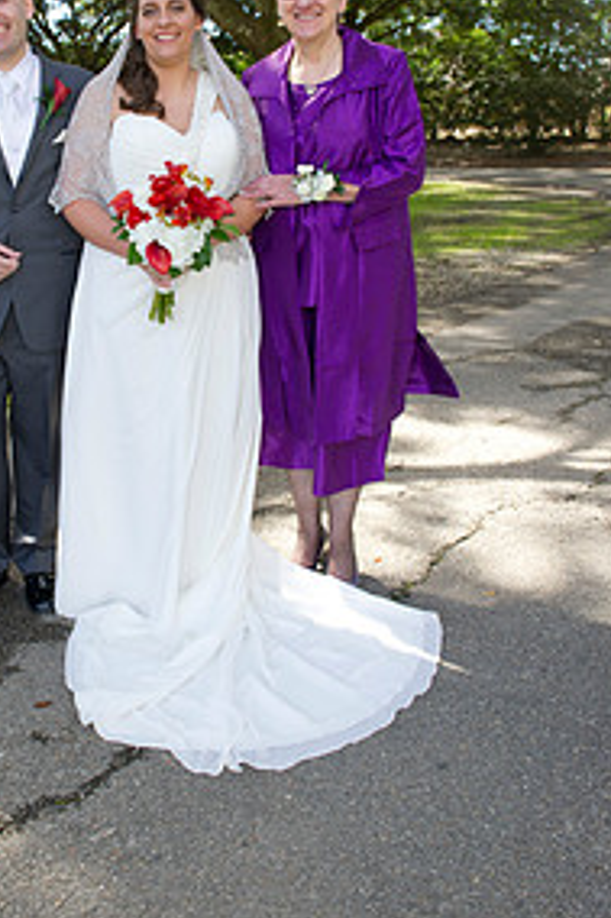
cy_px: 333
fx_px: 969
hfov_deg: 34.3
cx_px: 150
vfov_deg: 50.1
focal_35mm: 38
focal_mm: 24
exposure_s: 1/200
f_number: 5.6
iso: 320
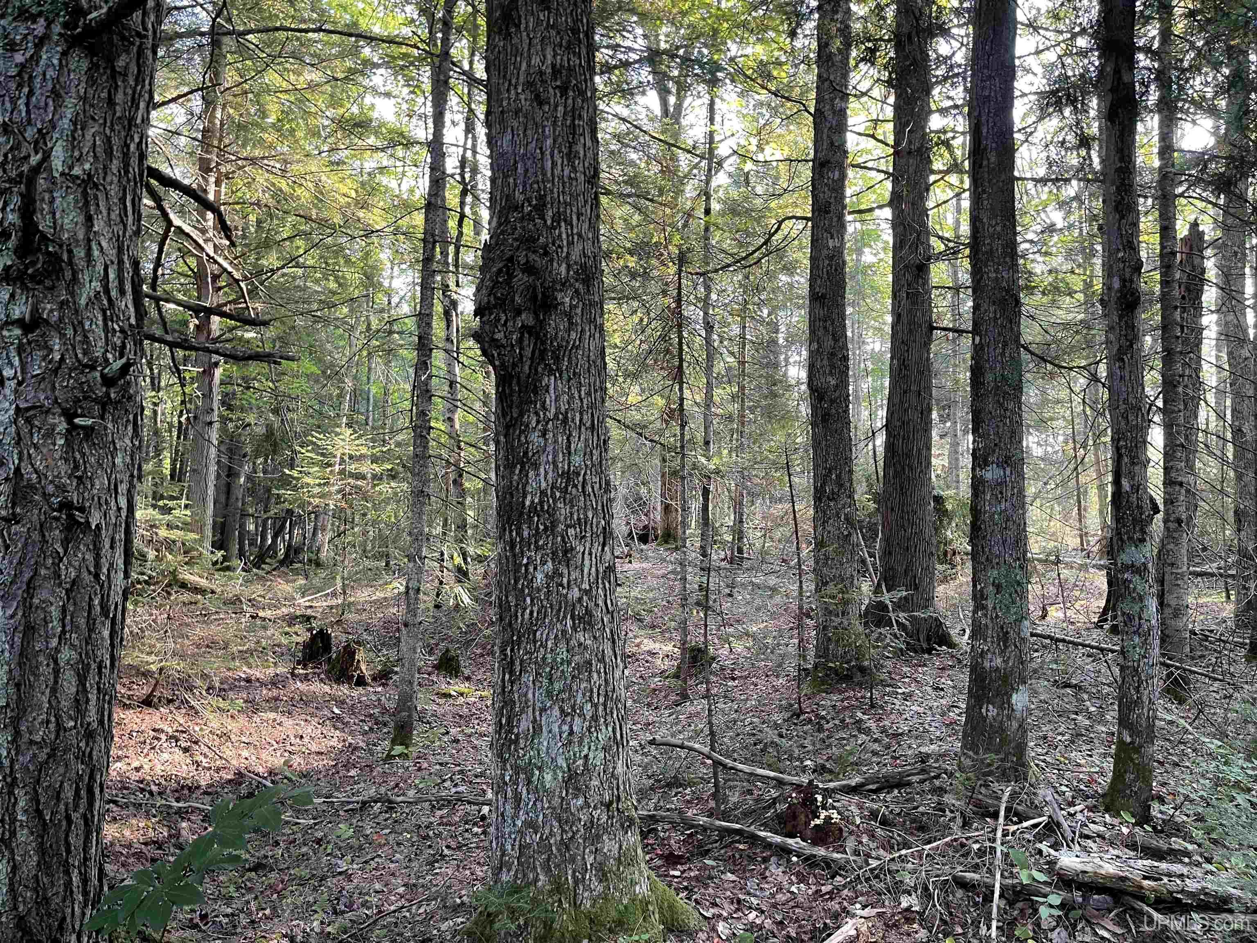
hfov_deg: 67.3
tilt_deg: +3.5
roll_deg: +1.4
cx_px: 628
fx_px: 944
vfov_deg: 53.1
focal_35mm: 26
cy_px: 472
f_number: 1.6
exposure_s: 1/72
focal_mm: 5.1
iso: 125
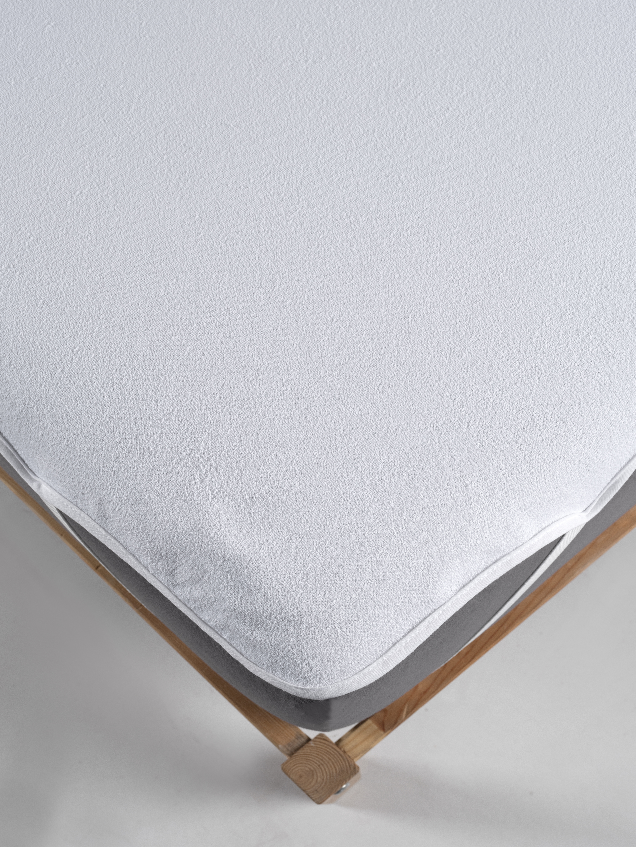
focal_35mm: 45
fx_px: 1102
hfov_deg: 32.2
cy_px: 424
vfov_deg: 42.1
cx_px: 318
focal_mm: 57.5
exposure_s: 1/60
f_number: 11
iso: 100
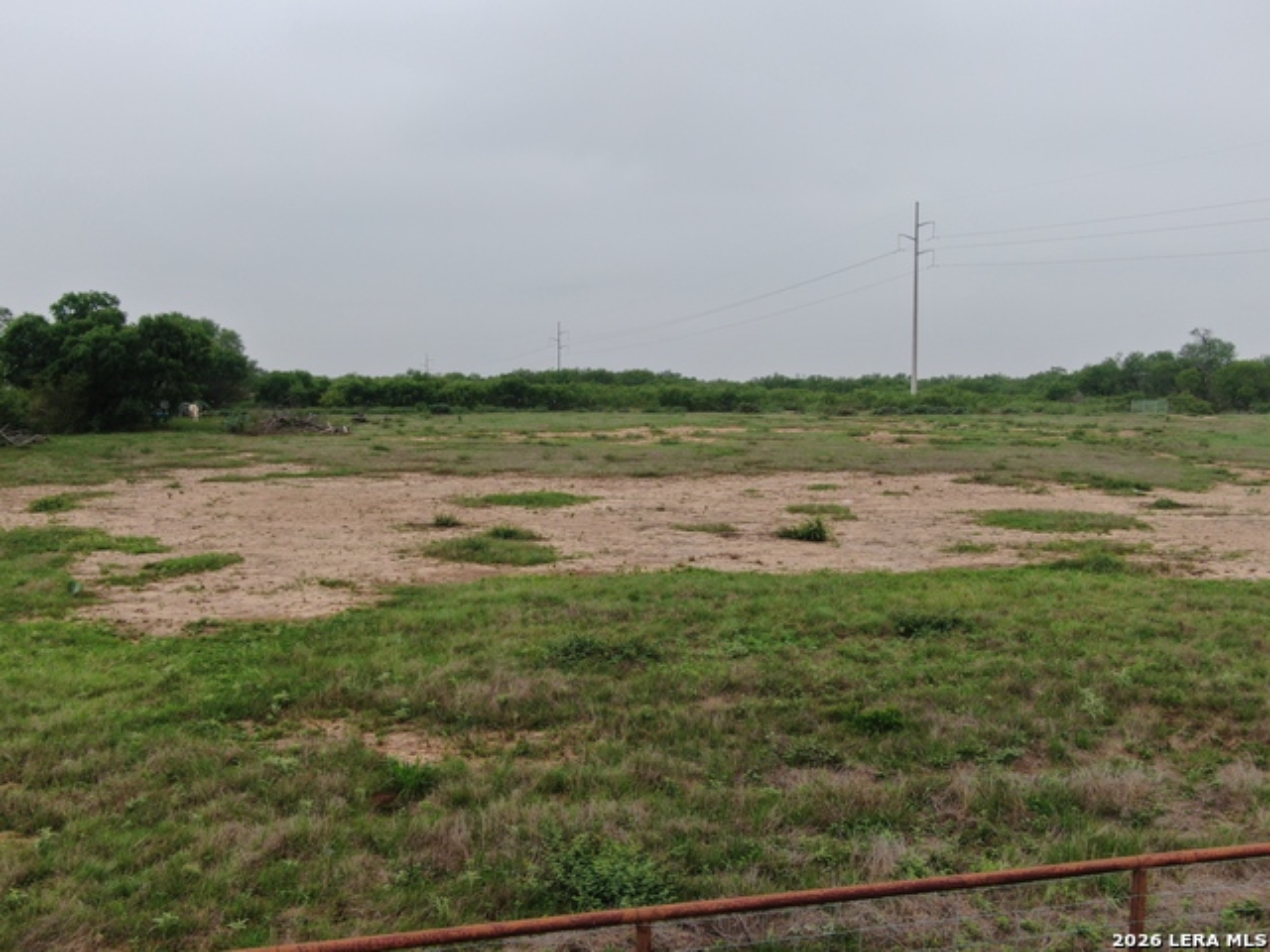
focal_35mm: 33
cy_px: 476
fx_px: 1211
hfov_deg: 55.4
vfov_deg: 42.9
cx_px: 635
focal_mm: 5.57
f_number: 3.2
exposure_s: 1/400
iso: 110
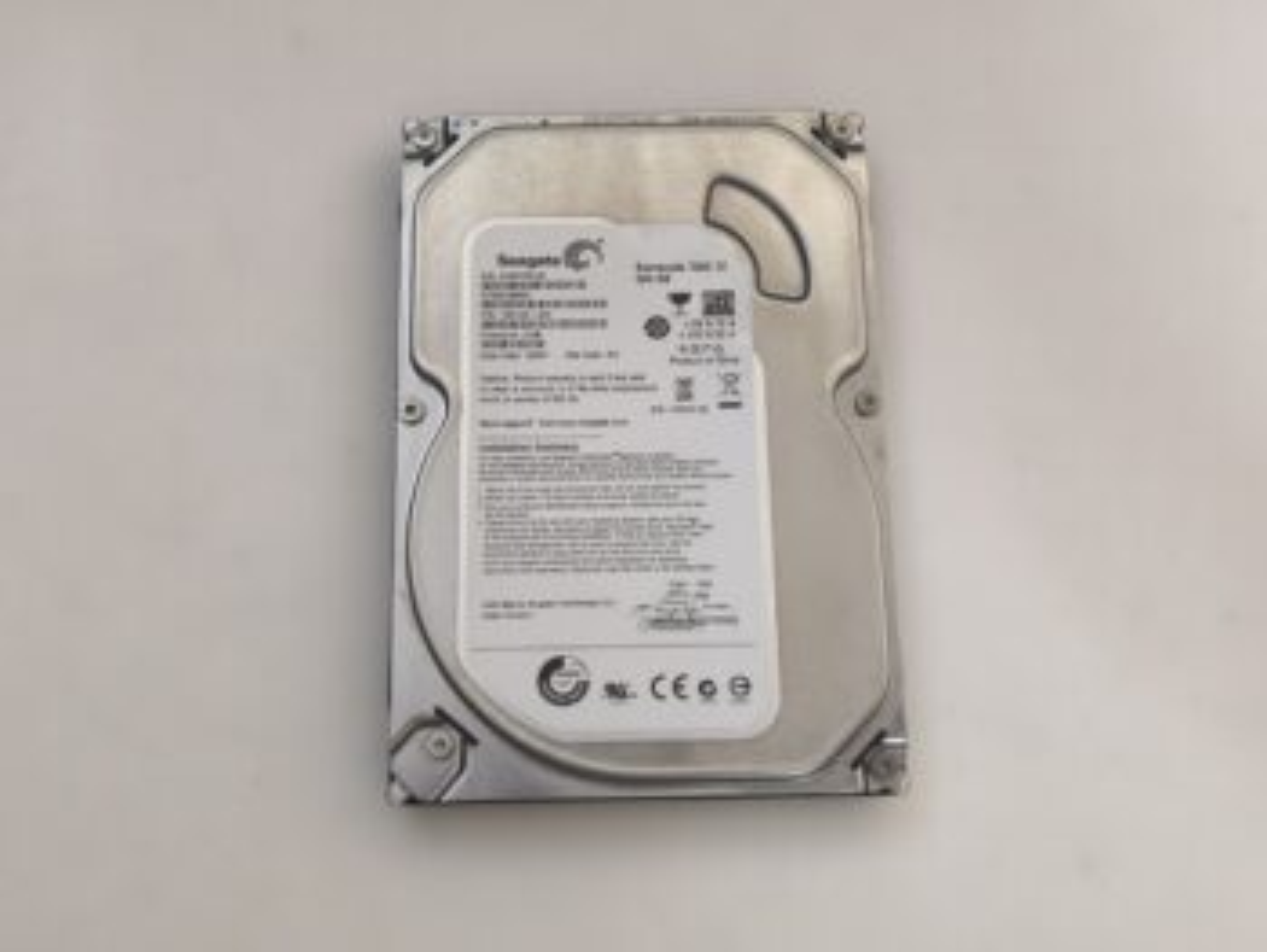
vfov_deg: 40.7
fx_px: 1282
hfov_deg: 52.6
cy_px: 476
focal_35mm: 35
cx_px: 634
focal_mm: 6.57
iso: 400
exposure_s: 1/100
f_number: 1.6
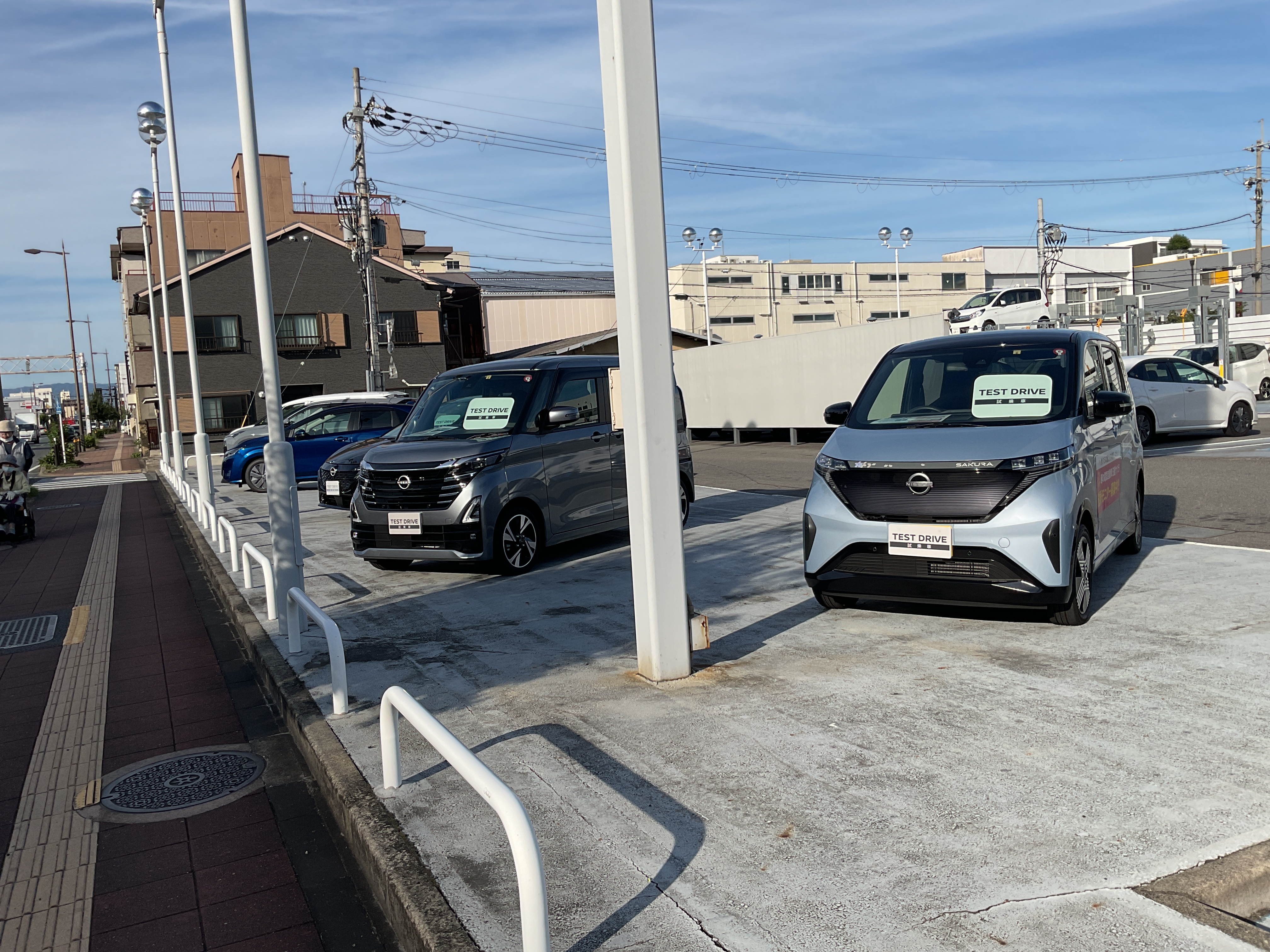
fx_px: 1064
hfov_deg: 61.7
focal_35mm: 29
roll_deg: +2.3
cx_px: 635
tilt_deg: -3.6
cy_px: 476
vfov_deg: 48.2
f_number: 1.8
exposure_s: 1/2427
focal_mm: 3
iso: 16
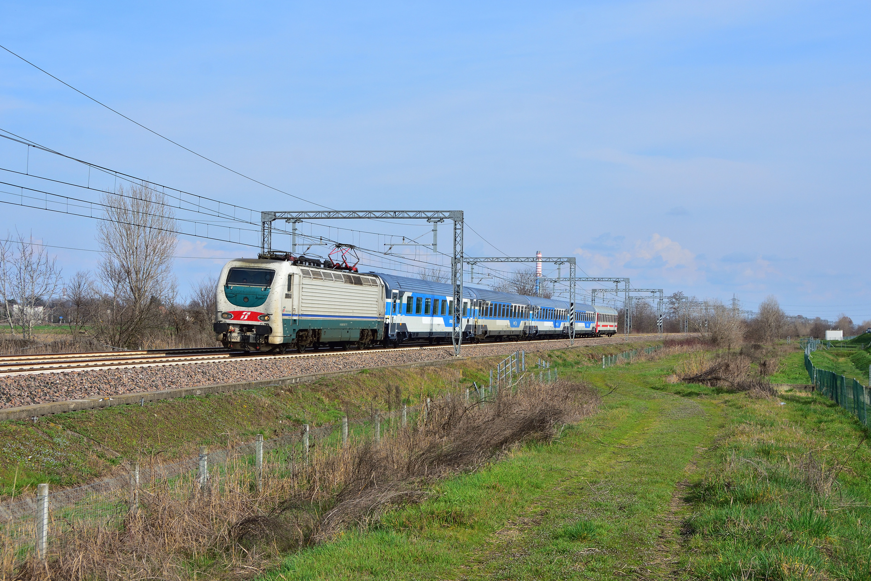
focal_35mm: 54
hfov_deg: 36.9
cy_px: 290
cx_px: 436
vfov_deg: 25.1
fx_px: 1306
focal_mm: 36
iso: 250
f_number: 7.1
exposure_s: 1/800
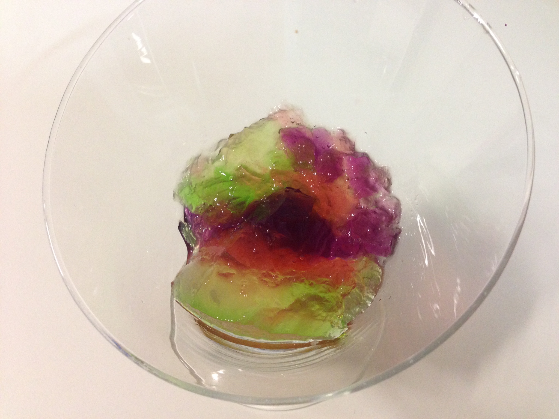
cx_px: 280
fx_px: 533
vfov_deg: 42.9
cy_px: 210
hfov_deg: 55.4
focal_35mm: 33
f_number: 2.4
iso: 250
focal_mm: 4.12
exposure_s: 1/20
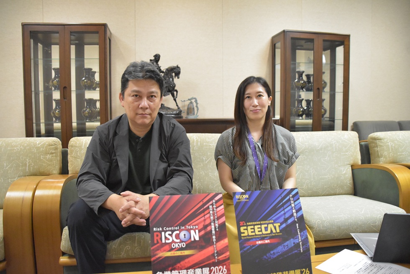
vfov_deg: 47.9
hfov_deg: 67.4
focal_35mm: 27
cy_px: 137
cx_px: 205
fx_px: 307
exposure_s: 1/640
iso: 6400
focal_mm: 18
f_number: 3.5
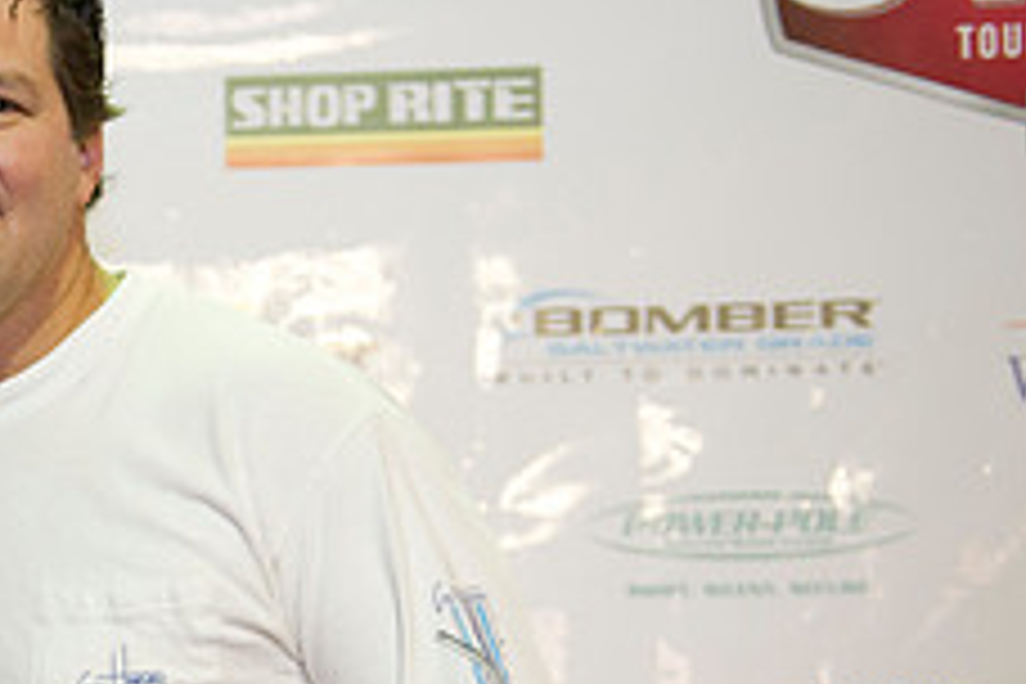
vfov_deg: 15.1
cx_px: -81
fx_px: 2536
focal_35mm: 89
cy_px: 675
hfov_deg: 21.8
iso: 1250
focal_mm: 35
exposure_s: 1/60
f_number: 2.8
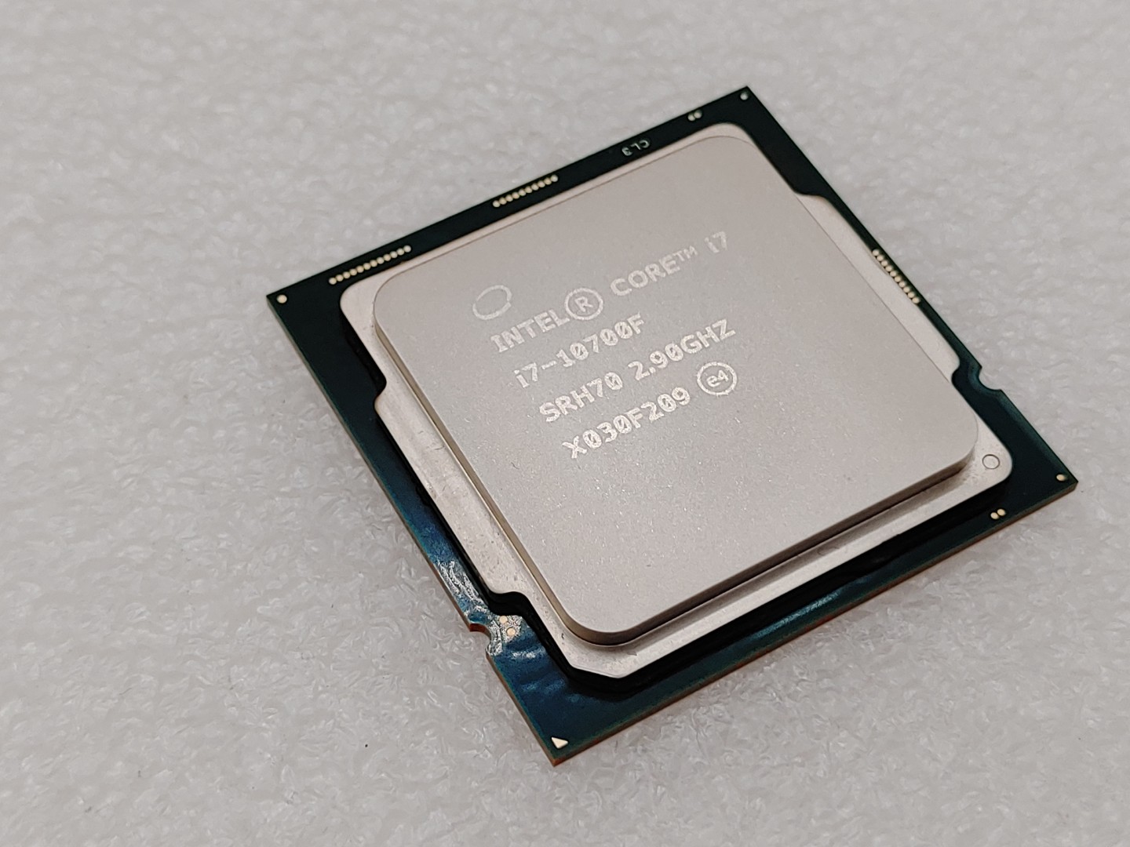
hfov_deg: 33.8
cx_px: 565
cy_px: 424
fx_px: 1861
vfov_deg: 25.7
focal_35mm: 57
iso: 50
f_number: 1.8
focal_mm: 4.36
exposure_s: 1/290
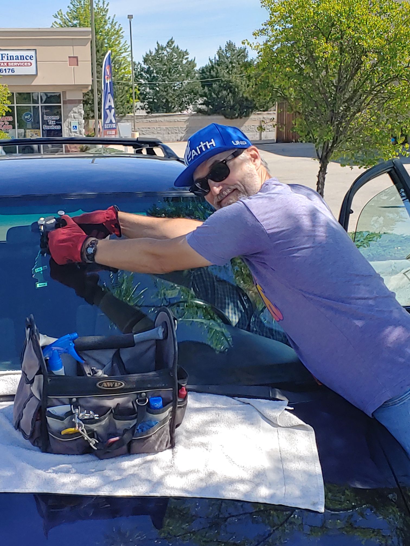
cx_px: 205
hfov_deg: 21.0
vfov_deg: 27.8
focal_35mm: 70
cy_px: 273
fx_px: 1105
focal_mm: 4.23
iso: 50
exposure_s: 1/2041
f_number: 1.5
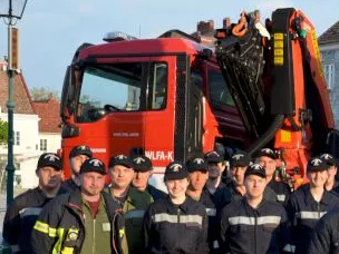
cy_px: 192
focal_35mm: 77
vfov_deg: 19.0
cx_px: 352
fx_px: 754
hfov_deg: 24.0
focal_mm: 25
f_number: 8
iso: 200
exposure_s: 1/250
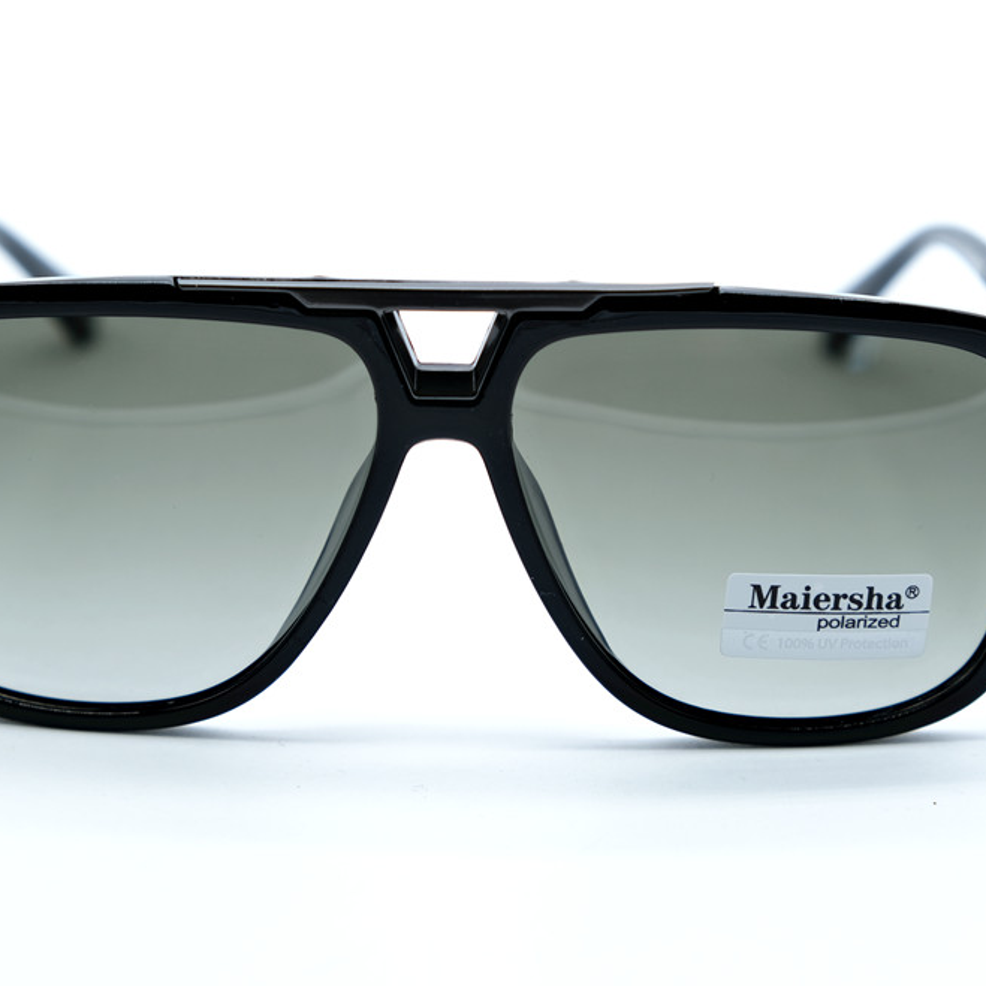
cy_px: 492
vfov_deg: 19.5
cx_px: 452
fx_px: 2868
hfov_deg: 19.5
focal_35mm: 89
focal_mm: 46.3
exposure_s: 1/120
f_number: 5.6
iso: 160
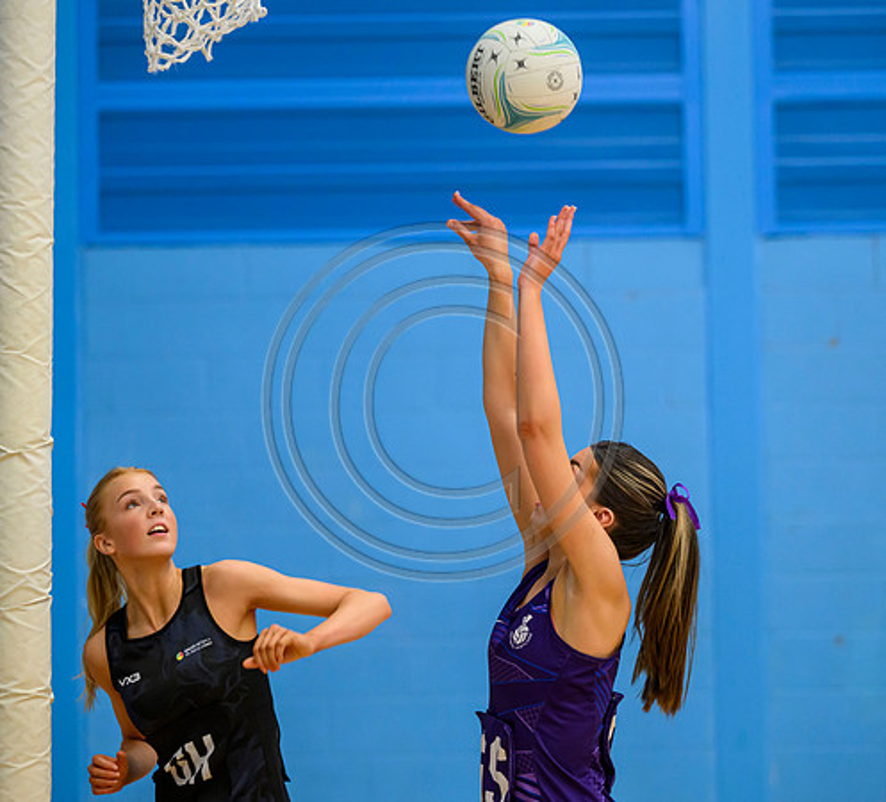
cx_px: 540
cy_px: 400
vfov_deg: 11.3
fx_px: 4062
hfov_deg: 12.4
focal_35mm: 147
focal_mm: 120
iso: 4000
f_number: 2.8
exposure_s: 1/800
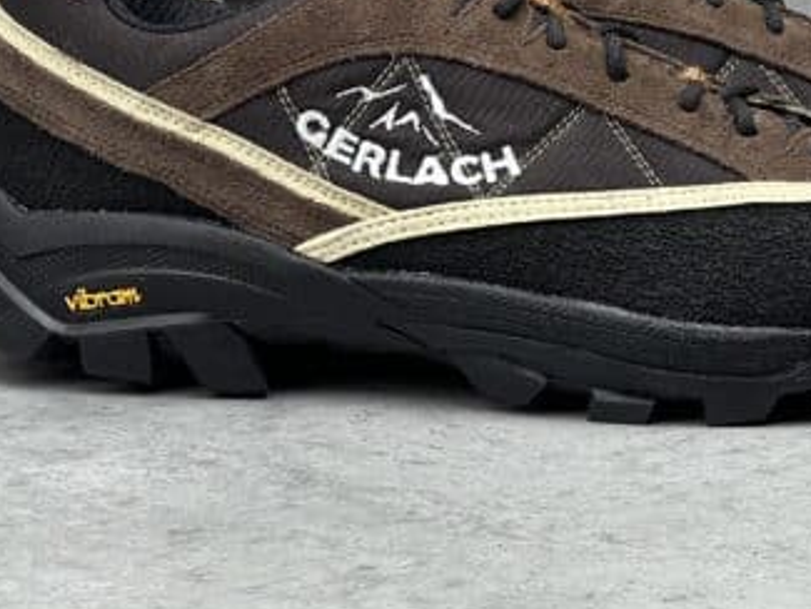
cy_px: 61
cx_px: 541
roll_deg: -1.1
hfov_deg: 11.9
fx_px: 3891
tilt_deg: -8.8
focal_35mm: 166
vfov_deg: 8.9
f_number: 2.8
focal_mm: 9
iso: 125
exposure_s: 1/100
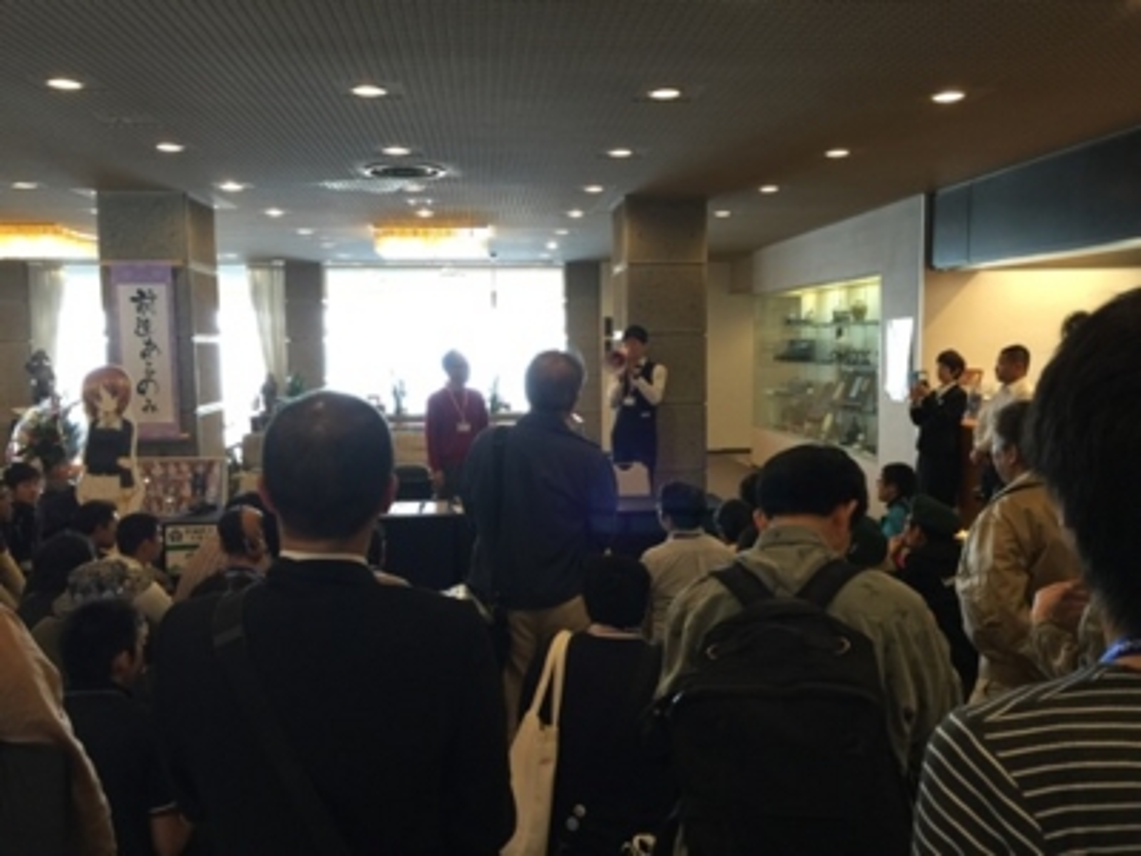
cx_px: 570
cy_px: 428
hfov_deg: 61.7
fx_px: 956
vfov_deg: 48.2
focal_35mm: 29
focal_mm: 4.15
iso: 64
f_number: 2.2
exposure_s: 1/15
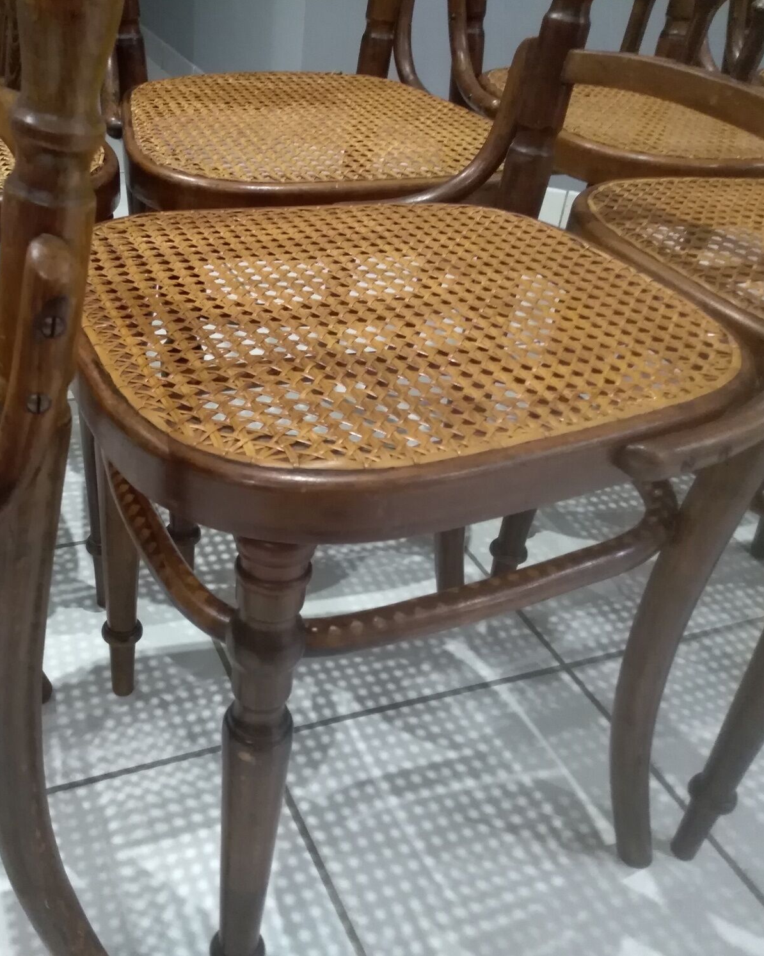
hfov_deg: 42.7
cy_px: 477
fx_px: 961
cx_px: 249
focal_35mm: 34
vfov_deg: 52.9
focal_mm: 3.54
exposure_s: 1/14.3
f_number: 2
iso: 814
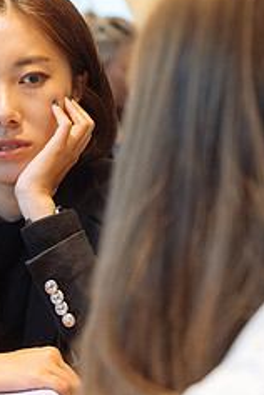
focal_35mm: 135
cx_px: 28
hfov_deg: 10.1
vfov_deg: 15.2
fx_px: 1485
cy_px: 190
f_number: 3.2
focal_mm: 47
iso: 1600
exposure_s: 1/250
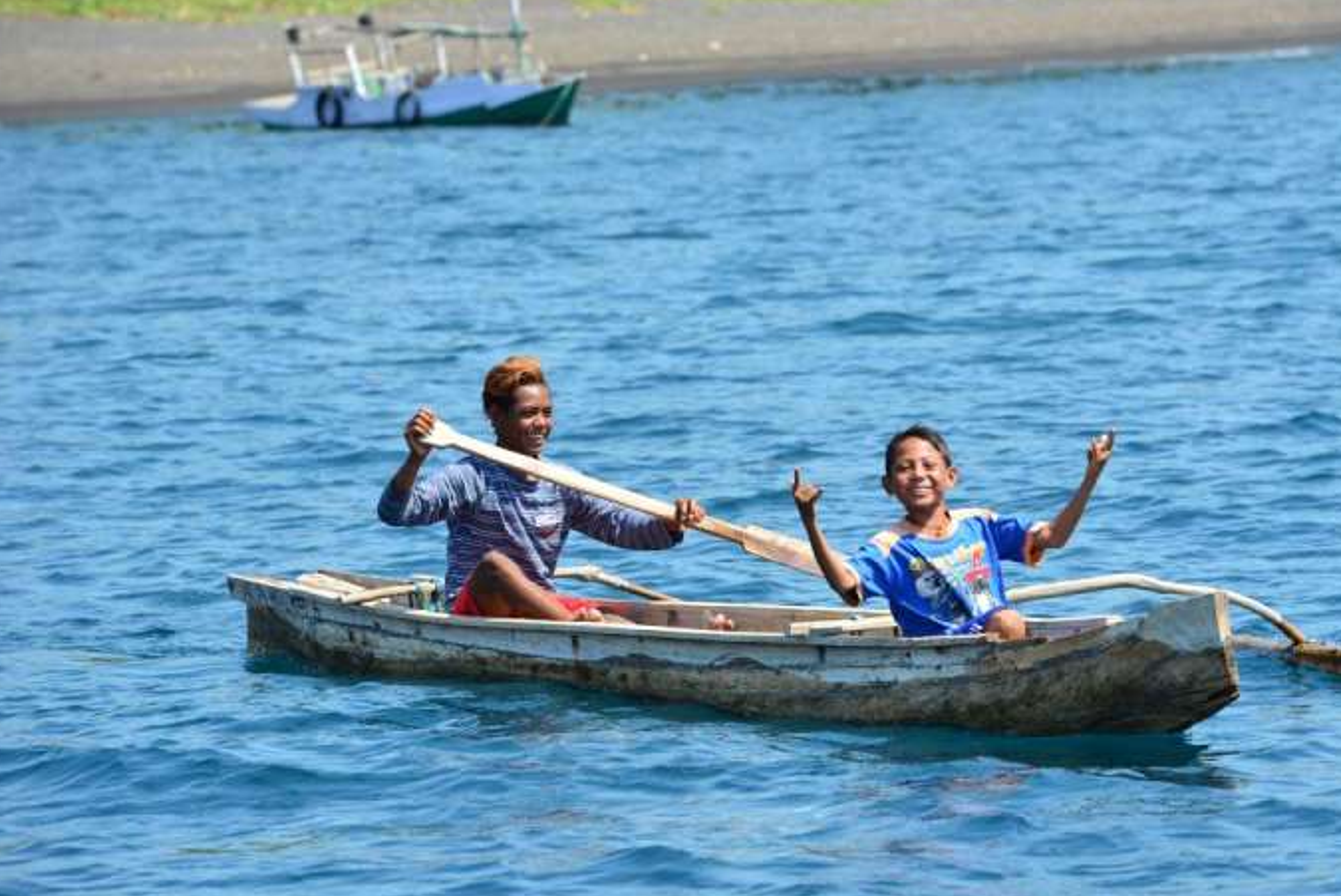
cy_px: 489
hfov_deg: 8.7
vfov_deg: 5.8
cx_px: 763
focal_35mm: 237
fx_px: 8834
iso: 250
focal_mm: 200
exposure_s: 1/320
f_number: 9
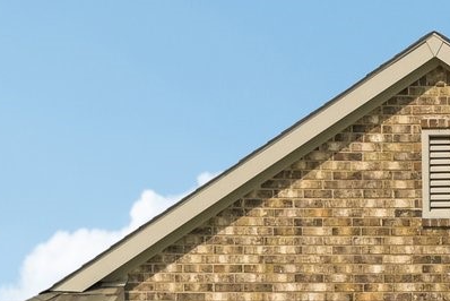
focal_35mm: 180
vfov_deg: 7.5
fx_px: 2252
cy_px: 410
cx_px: 961
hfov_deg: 10.3
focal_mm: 35
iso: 100
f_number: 8
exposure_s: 1/400
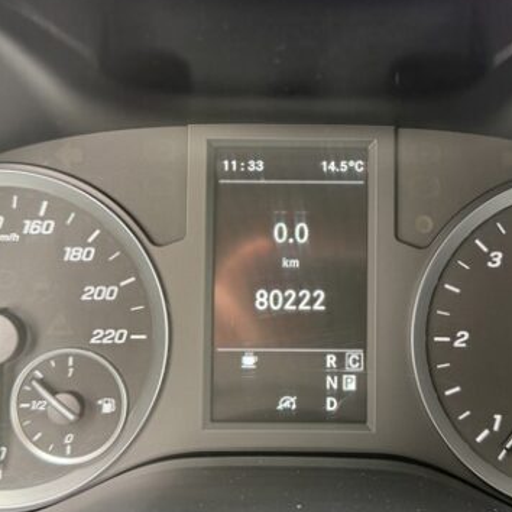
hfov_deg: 36.7
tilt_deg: -25.9
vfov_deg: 36.8
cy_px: 234
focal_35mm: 46
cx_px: 299
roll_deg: +1.5
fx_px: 770
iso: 250
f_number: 1.78
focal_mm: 6.76
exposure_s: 1/60
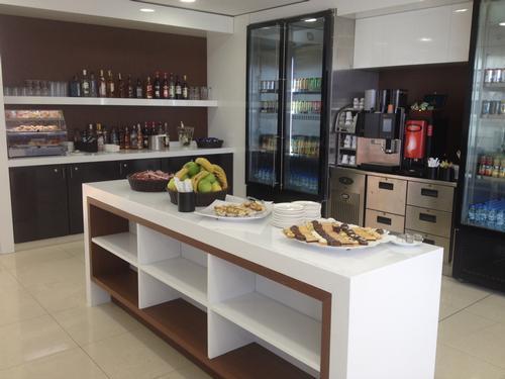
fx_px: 511
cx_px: 252
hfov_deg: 52.6
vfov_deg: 40.7
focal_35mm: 35
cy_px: 190
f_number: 2.4
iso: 64
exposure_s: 1/60
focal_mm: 4.28
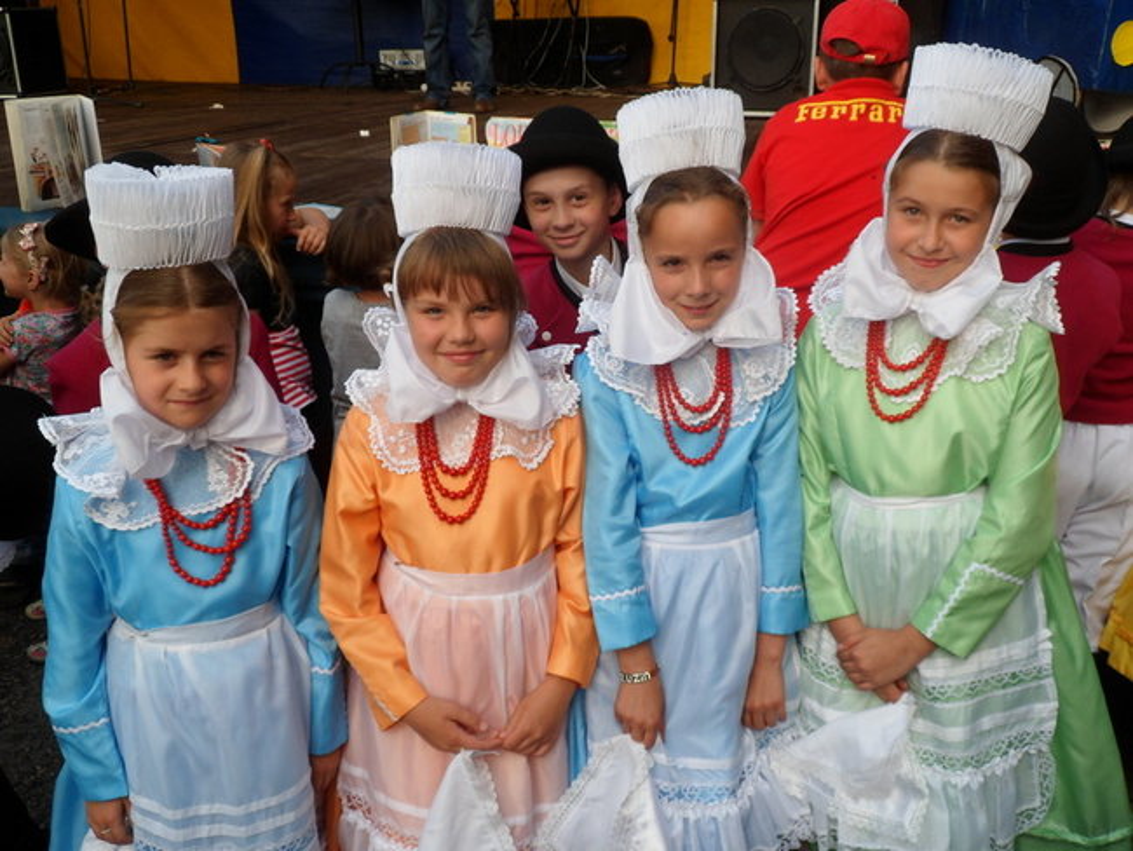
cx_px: 566
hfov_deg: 53.9
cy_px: 426
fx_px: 1113
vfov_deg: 41.8
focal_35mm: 34
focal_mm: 5.7
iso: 80
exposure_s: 1/125
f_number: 3.7
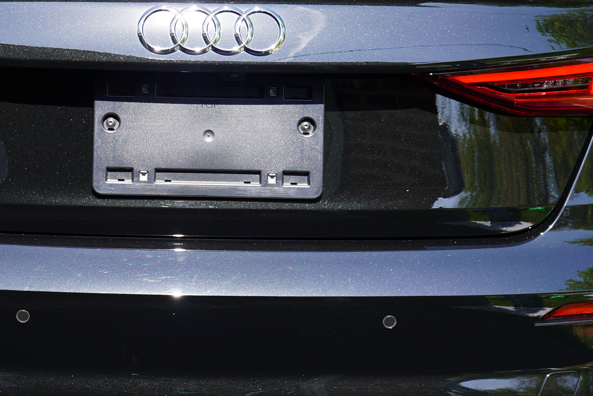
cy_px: 124
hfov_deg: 21.8
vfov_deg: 14.7
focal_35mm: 93
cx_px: 176
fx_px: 1532
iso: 100
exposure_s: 1/160
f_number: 5
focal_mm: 35
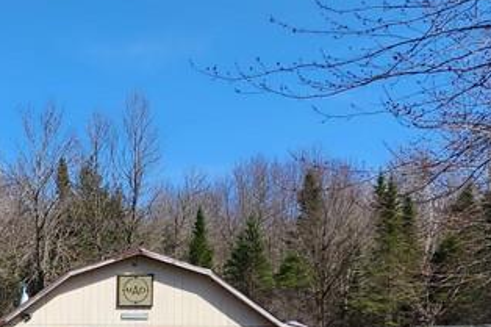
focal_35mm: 78
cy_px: 350
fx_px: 1063
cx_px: -203
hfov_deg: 22.3
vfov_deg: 17.0
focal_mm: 6.4
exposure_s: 1/1070
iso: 12
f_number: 1.8
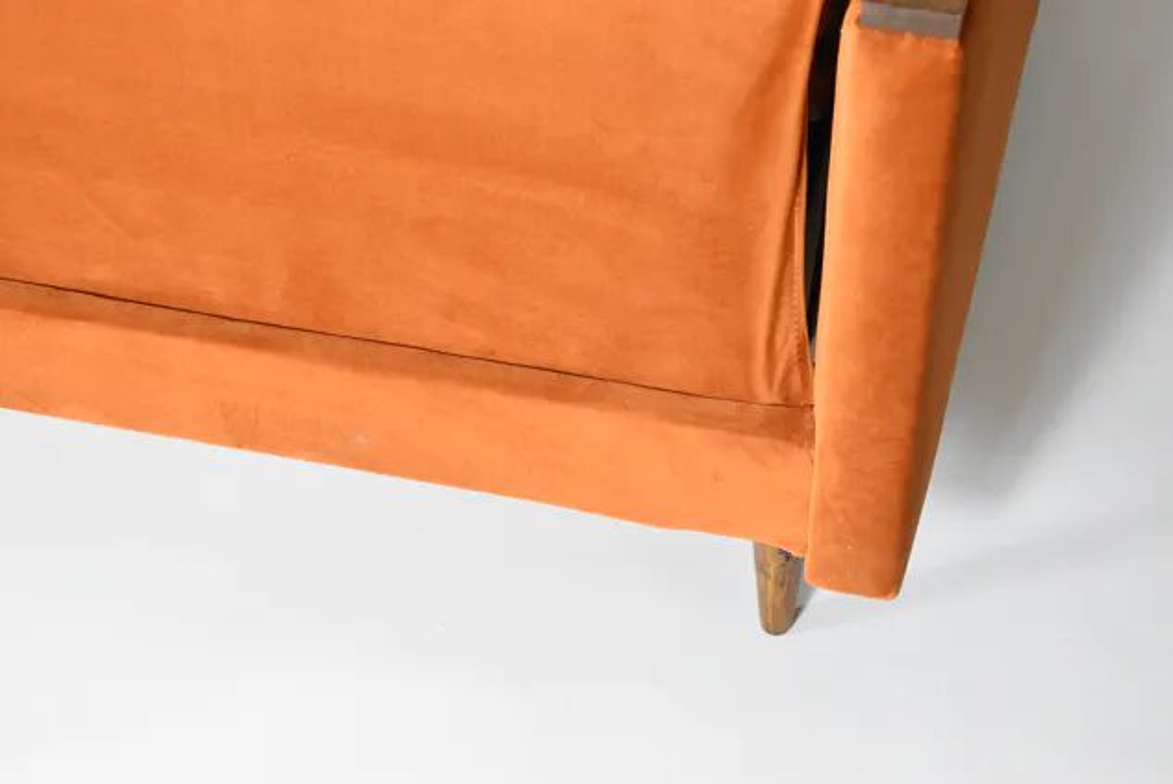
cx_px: 586
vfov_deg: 16.6
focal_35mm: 82
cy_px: 392
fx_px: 2690
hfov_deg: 24.6
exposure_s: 1/60
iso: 3200
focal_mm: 55
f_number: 5.6
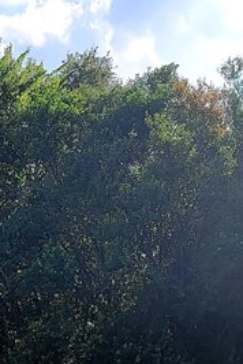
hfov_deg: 14.2
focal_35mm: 96
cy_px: 465
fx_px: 969
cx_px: 52
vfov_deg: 19.6
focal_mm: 6.7
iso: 16
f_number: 1.8
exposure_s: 1/769
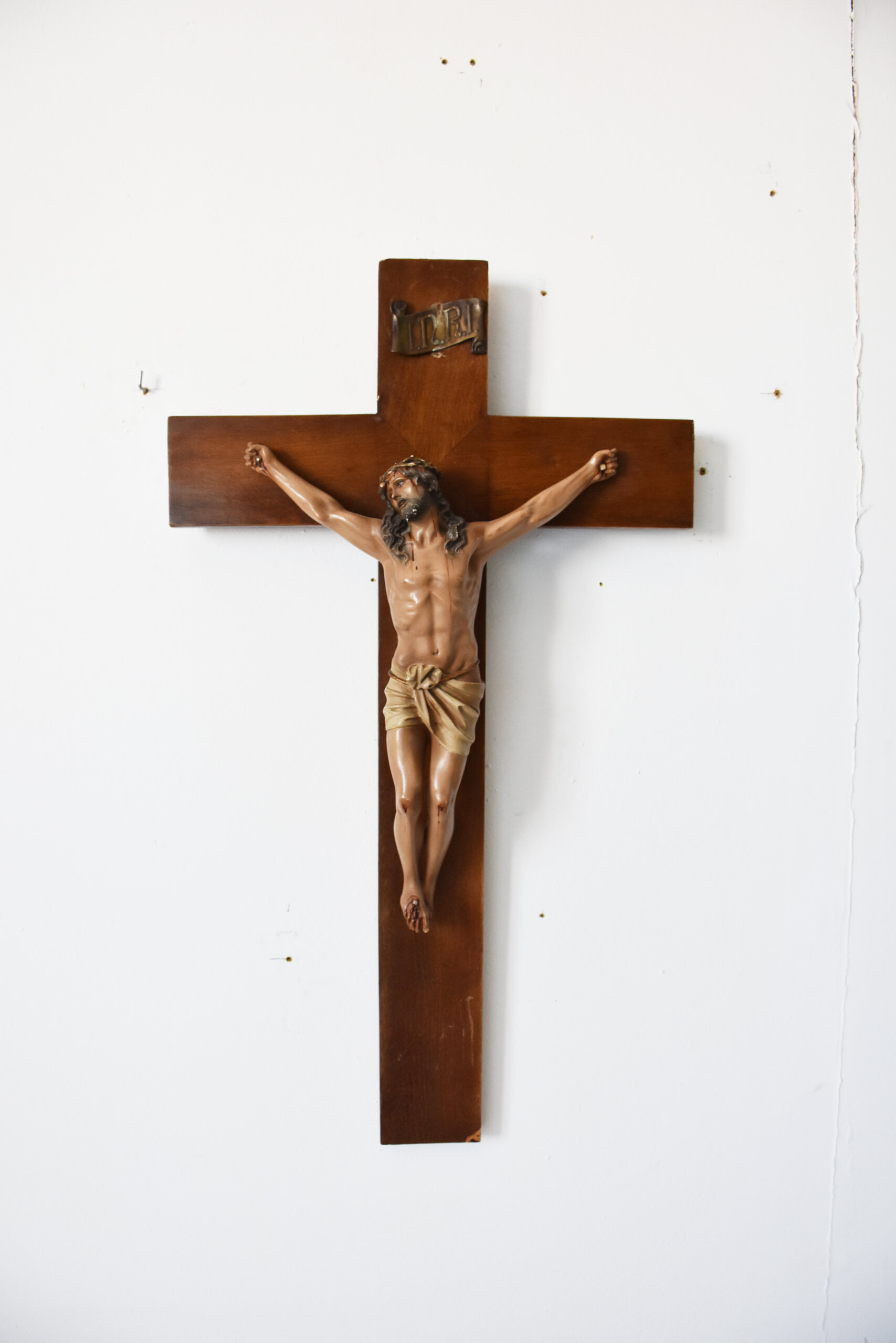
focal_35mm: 27
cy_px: 672
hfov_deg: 47.9
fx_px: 1008
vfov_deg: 67.4
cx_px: 448
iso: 800
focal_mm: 18
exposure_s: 1/125
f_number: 5.6
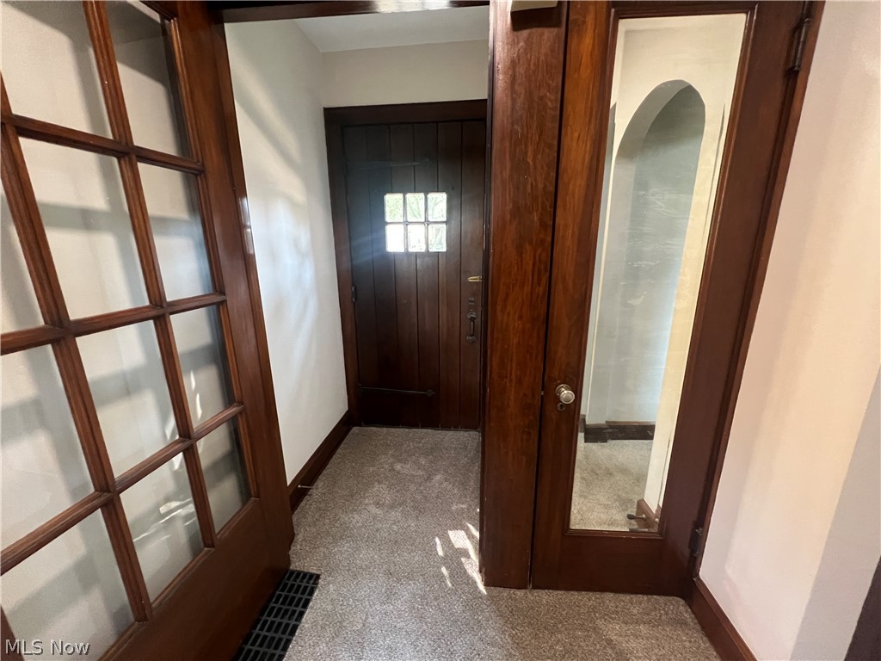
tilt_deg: -14.6
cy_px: 330
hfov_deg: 106.2
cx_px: 440
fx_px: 331
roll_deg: +0.7
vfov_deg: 89.9
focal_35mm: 13
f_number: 1.8
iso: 800
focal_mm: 1.57
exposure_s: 1/60
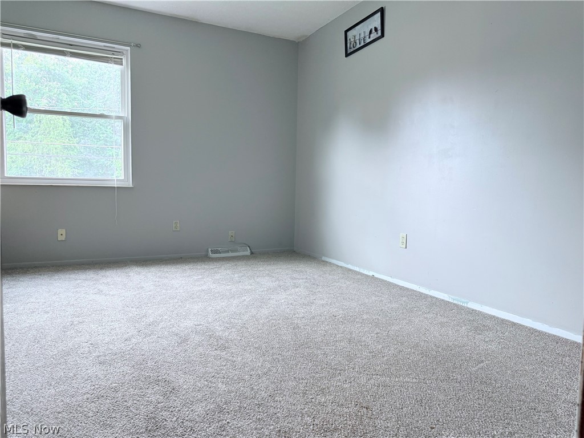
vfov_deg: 56.8
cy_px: 219
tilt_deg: -3.1
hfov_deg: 71.6
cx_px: 292
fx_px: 405
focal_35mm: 24
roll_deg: -1.4
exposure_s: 1/120
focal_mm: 6.76
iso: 320
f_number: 1.78
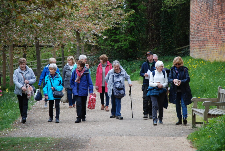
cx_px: 112
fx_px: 986
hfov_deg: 13.0
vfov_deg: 8.8
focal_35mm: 158
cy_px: 76
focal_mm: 105
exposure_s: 1/160
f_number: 5.6
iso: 200
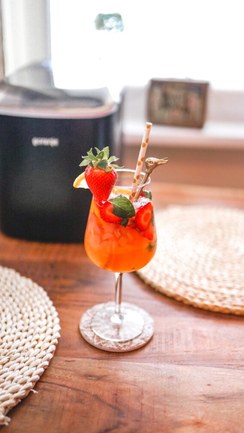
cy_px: 217
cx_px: 116
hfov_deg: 32.0
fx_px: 426
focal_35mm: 37
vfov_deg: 54.0
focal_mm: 35
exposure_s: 1/3200
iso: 1000
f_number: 1.4
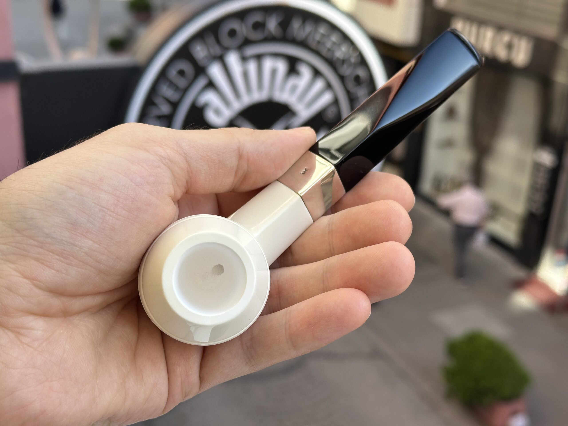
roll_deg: -3.5
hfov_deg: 39.7
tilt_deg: -23.5
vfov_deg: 30.3
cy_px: 213
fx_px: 788
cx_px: 284
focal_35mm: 48
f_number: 1.78
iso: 64
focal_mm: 6.86
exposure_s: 1/546
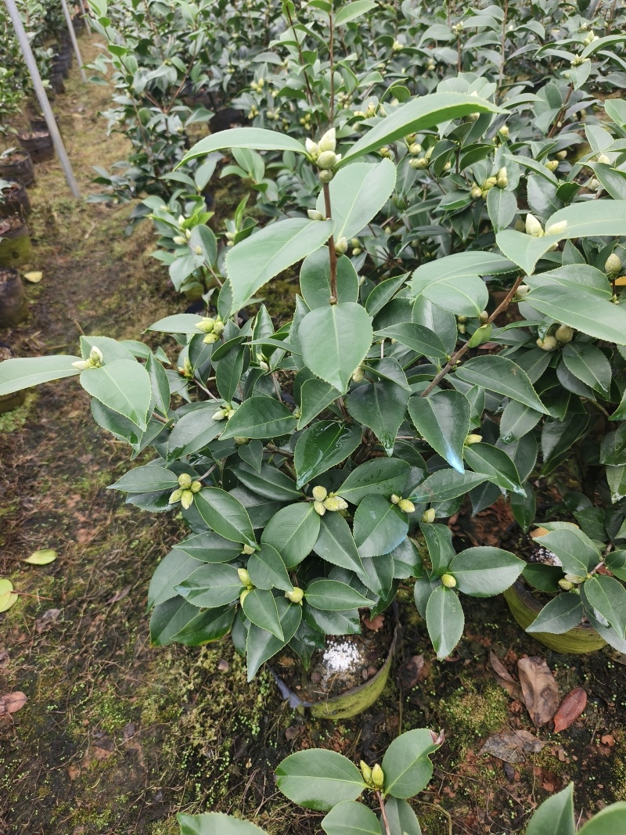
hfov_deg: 58.9
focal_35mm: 23
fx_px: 555
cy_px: 418
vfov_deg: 73.9
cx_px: 313
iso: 89
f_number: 1.75
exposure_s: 1/100
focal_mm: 5.5
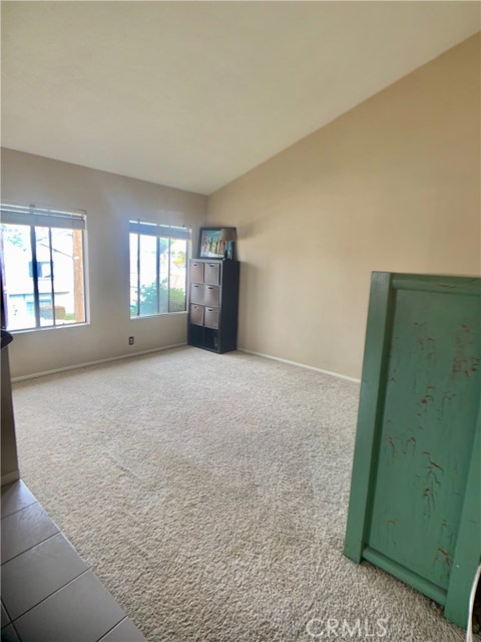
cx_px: 240
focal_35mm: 26
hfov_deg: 53.1
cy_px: 321
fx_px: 482
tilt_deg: -9.3
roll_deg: -2.2
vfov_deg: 67.3
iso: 100
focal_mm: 4.25
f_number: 1.8
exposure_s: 1/110
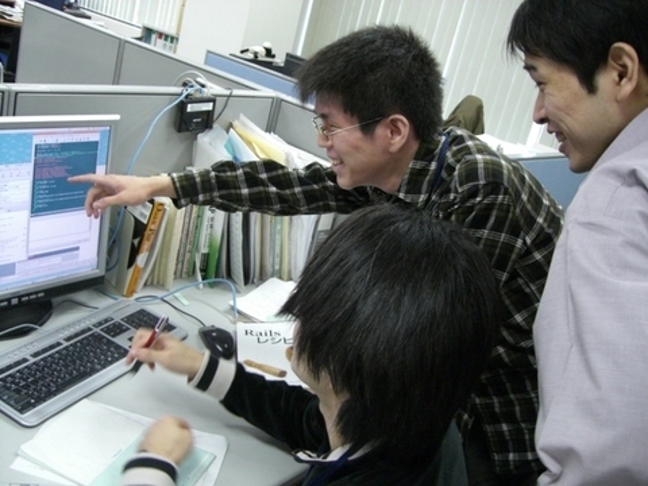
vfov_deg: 37.7
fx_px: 711
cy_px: 243
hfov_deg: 49.0
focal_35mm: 38
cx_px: 324
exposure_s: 1/50
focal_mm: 6.2
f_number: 2.7
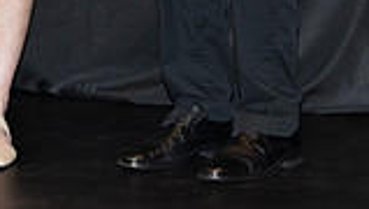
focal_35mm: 331
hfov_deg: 6.5
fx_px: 3244
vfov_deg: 3.6
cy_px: -283
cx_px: 288
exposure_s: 1/125
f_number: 5
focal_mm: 65
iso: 1000
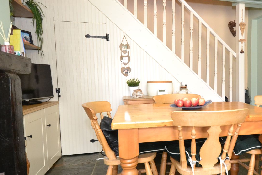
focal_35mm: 28
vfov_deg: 46.4
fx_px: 204
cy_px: 93
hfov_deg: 62.2
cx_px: 193
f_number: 3.5
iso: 2000
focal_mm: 10
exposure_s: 1/60
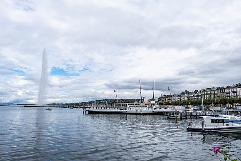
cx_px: 118
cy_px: 75
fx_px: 173
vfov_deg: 49.9
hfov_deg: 69.8
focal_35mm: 26
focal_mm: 16
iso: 160
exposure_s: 1/1250
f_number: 5.6
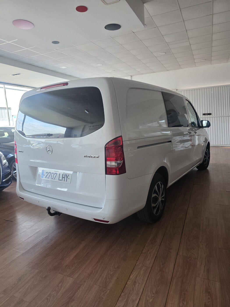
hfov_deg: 58.9
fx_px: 204
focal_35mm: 23
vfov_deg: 73.9
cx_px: 115
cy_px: 154
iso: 160
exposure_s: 1/180
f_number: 1.7
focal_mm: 6.3
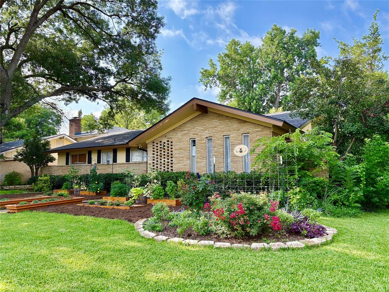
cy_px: 146
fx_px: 292
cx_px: 194
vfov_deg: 53.1
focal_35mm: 26
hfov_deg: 67.3
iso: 64
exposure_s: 1/987
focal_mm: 5.96
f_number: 1.6
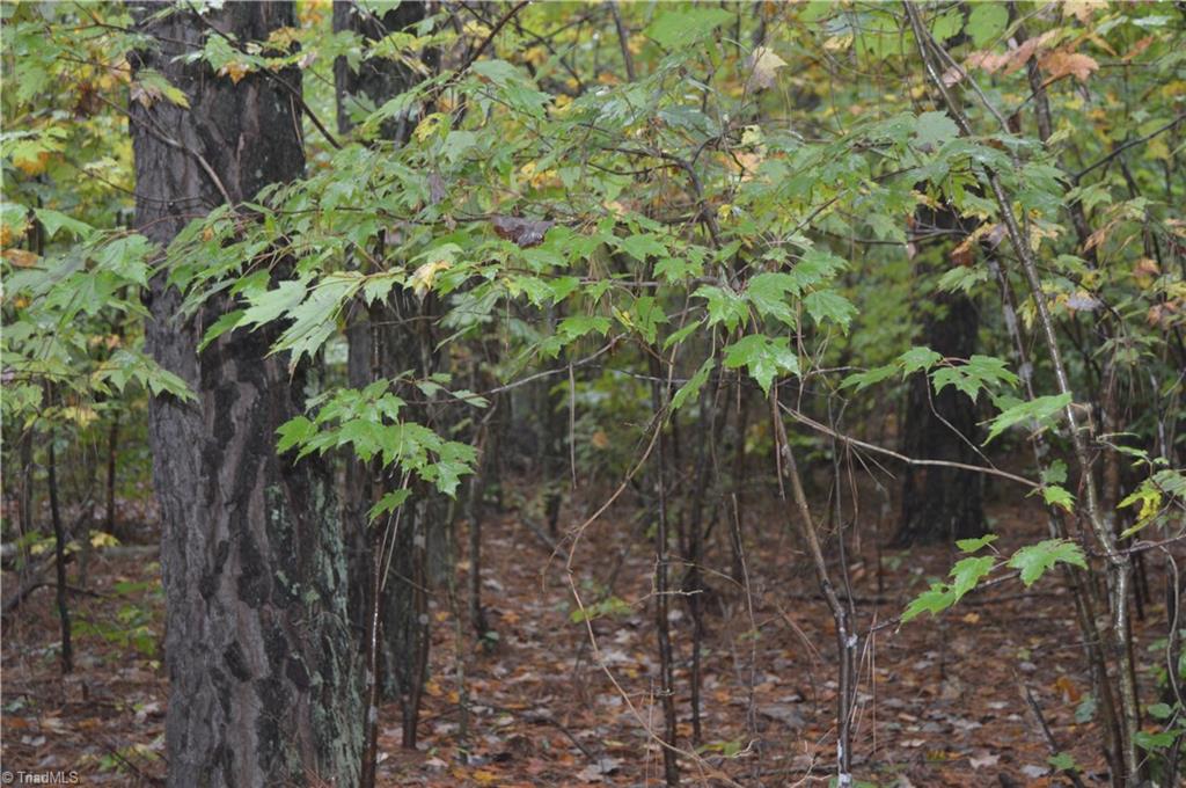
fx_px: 2073
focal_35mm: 63
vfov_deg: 21.5
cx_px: 593
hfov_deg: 31.9
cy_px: 394
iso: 800
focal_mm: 42
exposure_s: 1/60
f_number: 5
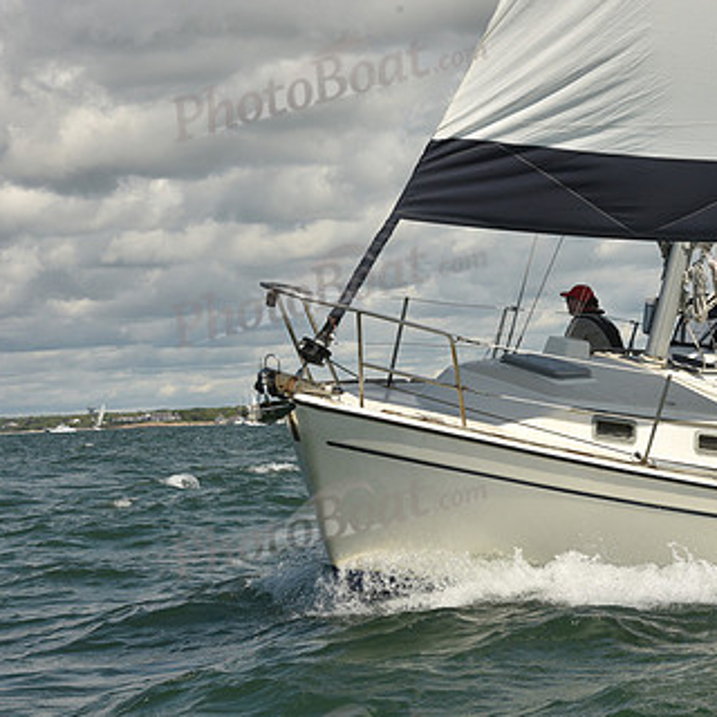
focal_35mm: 108
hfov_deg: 16.0
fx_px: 2531
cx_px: 605
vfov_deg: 16.1
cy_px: 375
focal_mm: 70
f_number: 13
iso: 320
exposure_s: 1/800
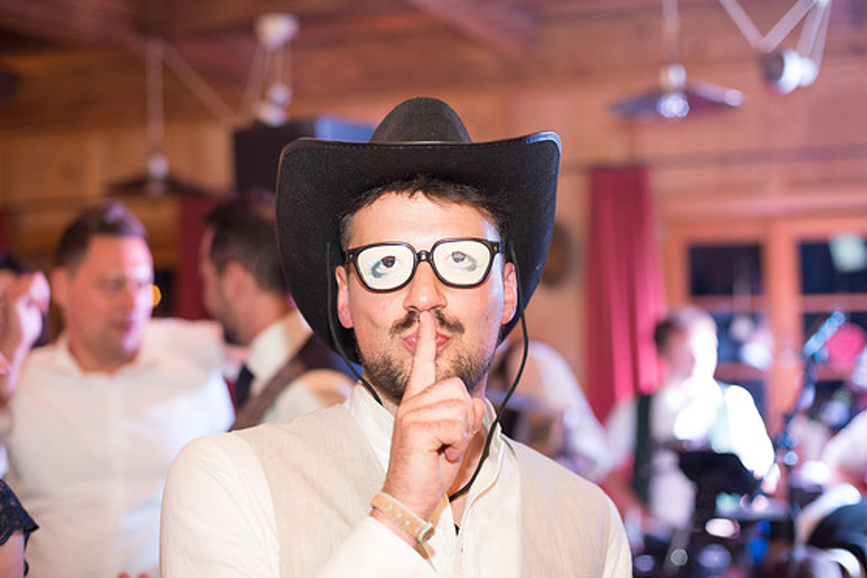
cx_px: 447
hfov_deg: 38.2
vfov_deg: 26.0
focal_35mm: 52
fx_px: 1252
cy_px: 284
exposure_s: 1/60
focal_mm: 50
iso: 3200
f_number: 2.5
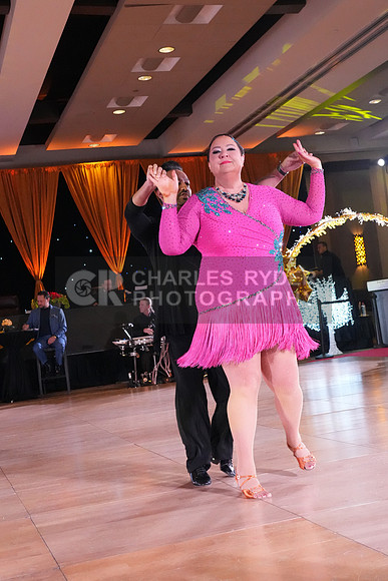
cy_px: 290
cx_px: 194
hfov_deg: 27.5
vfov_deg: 40.3
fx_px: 792
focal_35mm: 49
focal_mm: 33
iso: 8000
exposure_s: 1/400
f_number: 5
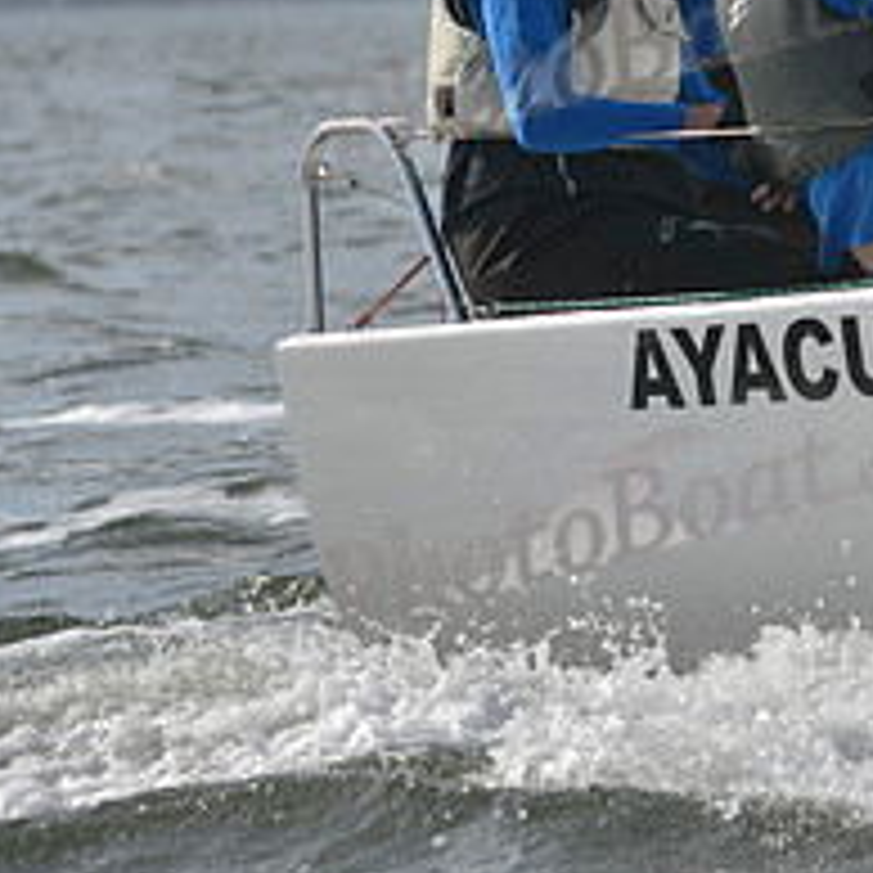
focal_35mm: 508
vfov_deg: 3.4
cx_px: 1192
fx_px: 14495
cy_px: 223
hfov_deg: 3.4
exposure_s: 1/2000
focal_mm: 200
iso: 400
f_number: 7.1
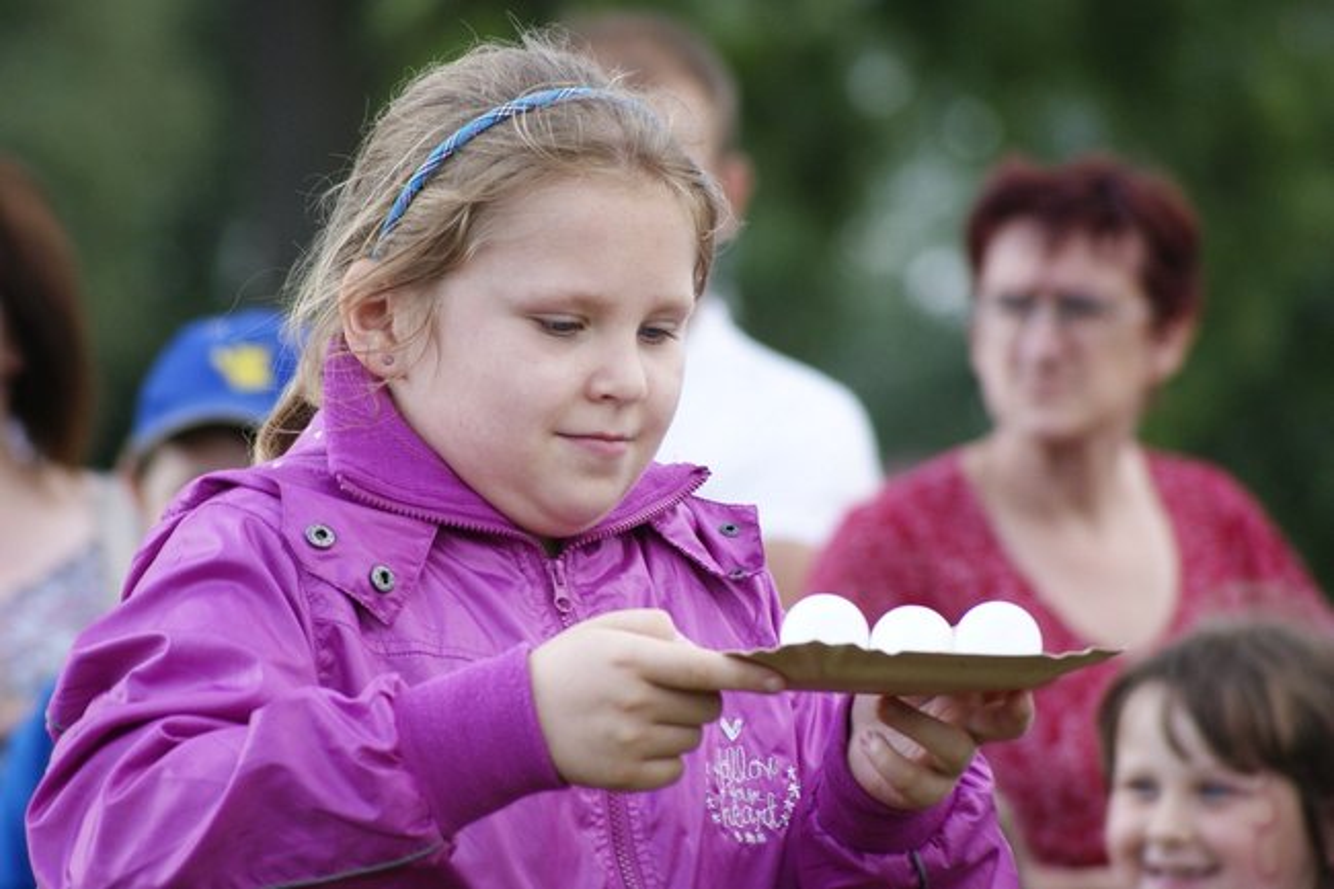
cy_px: 444
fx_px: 11113
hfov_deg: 6.9
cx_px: 667
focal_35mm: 300
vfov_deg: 4.6
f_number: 6.3
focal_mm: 200
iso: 400
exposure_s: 1/400
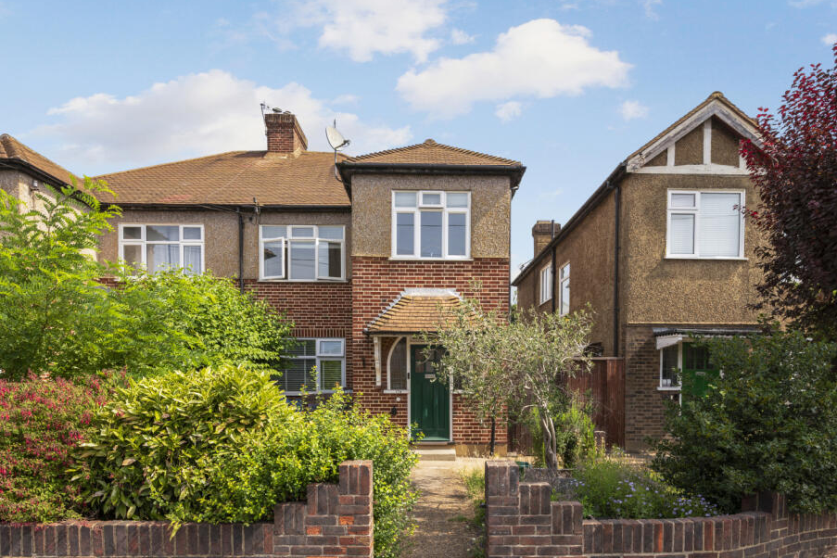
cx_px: 393
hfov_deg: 93.2
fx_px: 395
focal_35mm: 17
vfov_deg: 70.3
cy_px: 303
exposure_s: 1/250
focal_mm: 15
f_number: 8
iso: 200
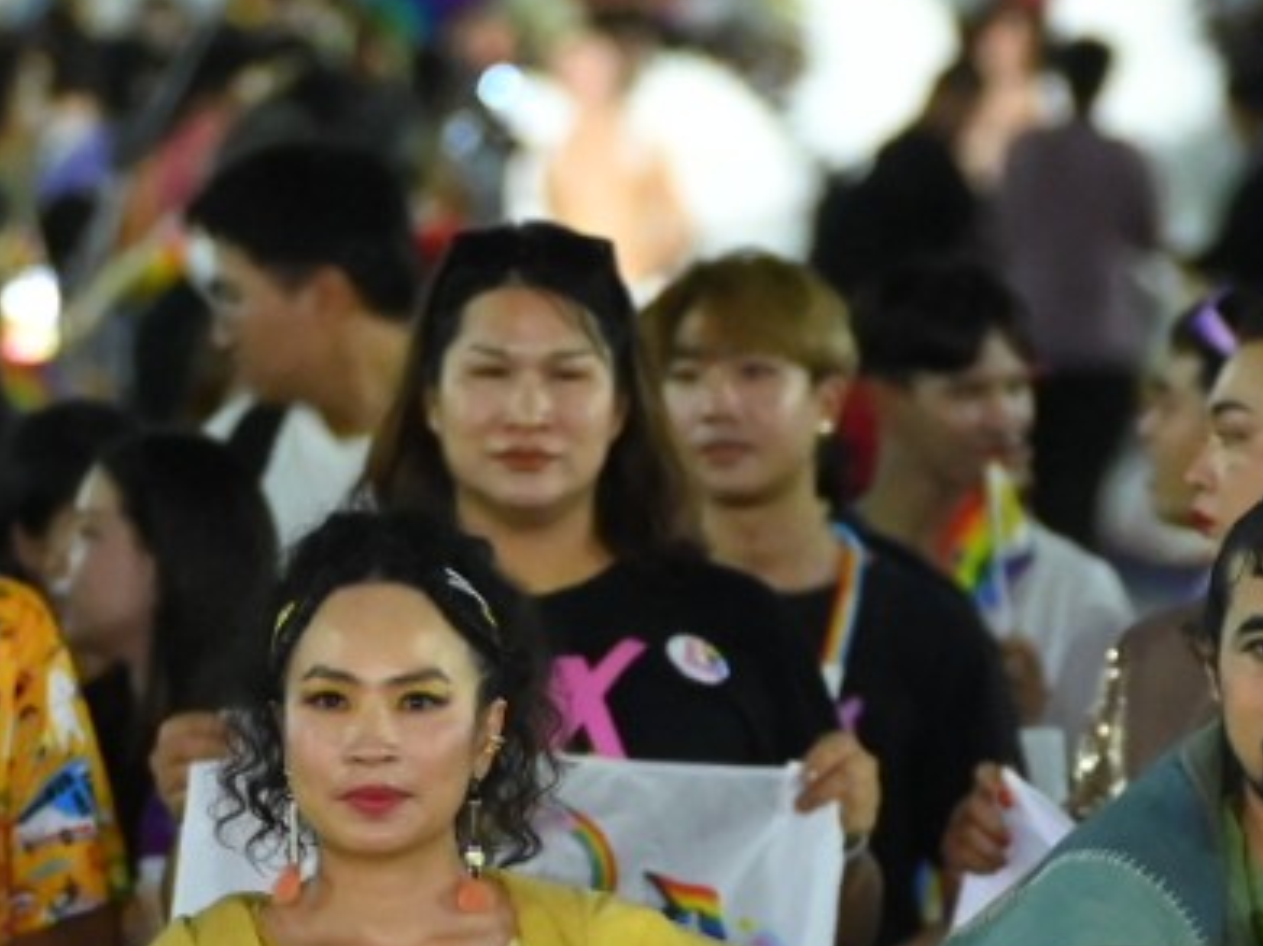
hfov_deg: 3.2
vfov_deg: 2.4
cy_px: 969
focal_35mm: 615
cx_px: 872
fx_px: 22432
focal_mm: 125
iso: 6400
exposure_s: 1/100
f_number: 2.8
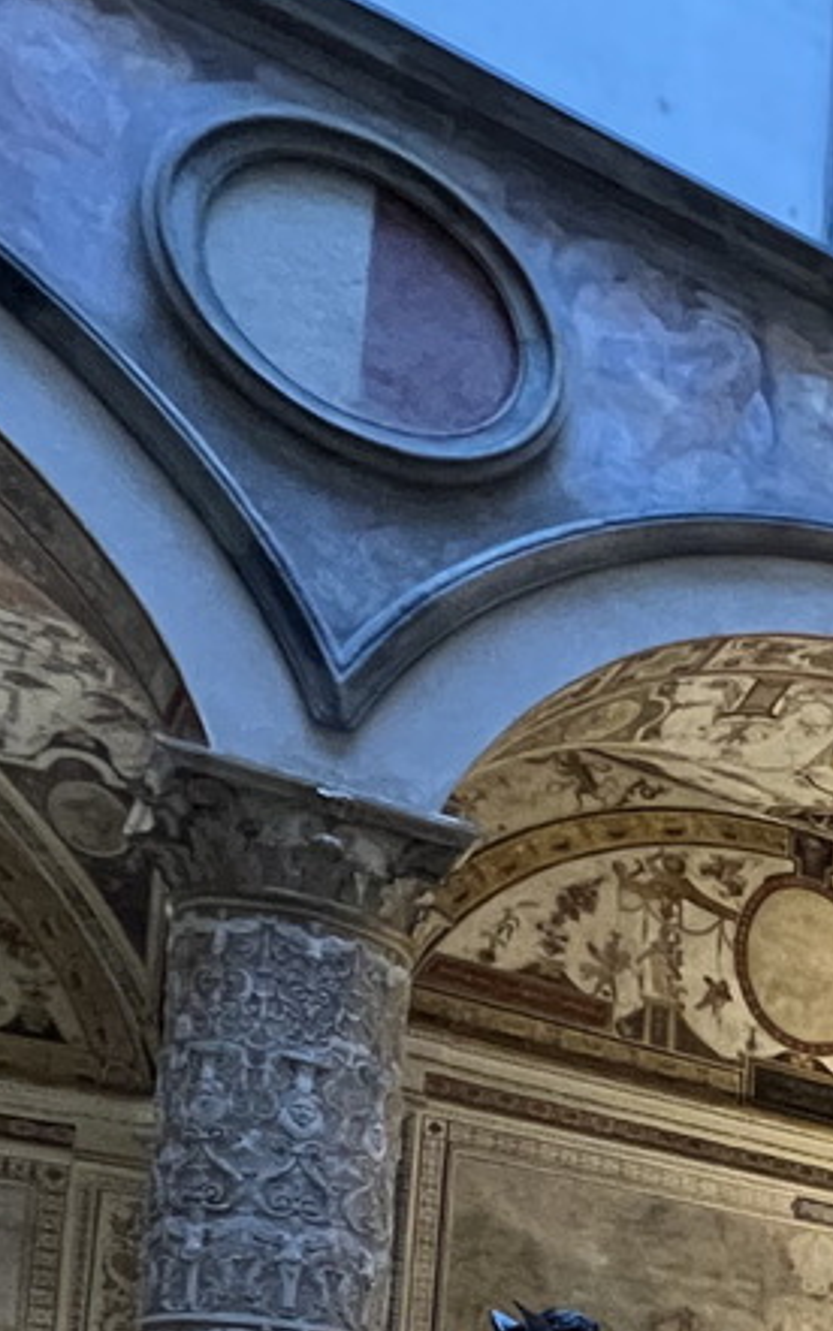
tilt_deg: +5.0
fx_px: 1814
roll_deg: +0.6
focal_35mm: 50
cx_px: 1895
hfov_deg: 15.9
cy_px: 1575
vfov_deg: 33.3
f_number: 1.8
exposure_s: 1/50
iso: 500
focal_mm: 1.57
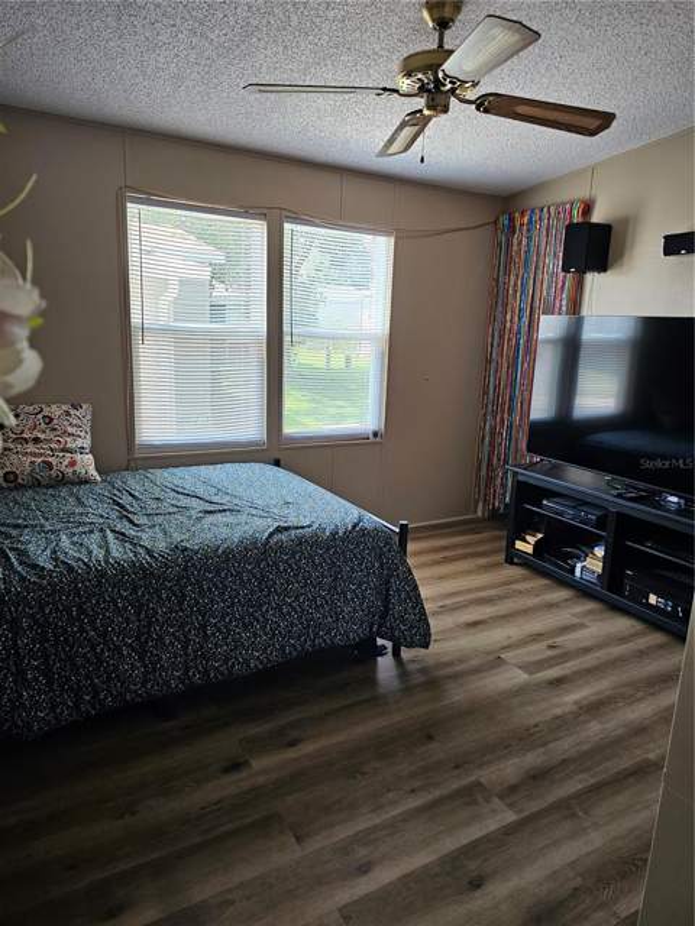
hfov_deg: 58.9
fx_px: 616
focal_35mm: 23
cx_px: 348
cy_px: 463
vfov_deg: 73.9
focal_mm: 6.3
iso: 250
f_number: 1.7
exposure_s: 1/120
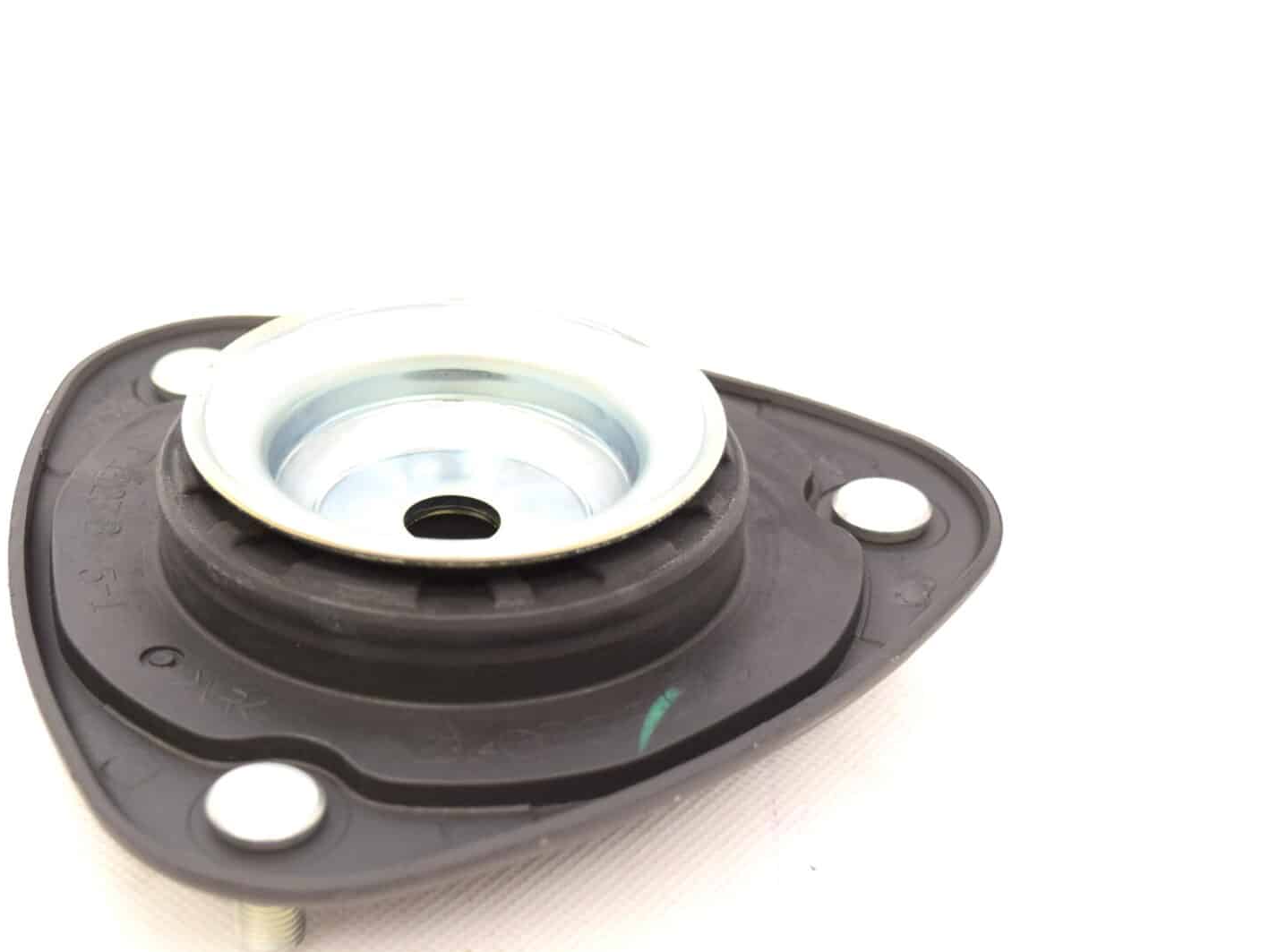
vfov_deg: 20.7
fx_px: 2603
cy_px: 474
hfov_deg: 27.3
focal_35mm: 71
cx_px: 436
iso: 400
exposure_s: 1/100
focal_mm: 34
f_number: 5
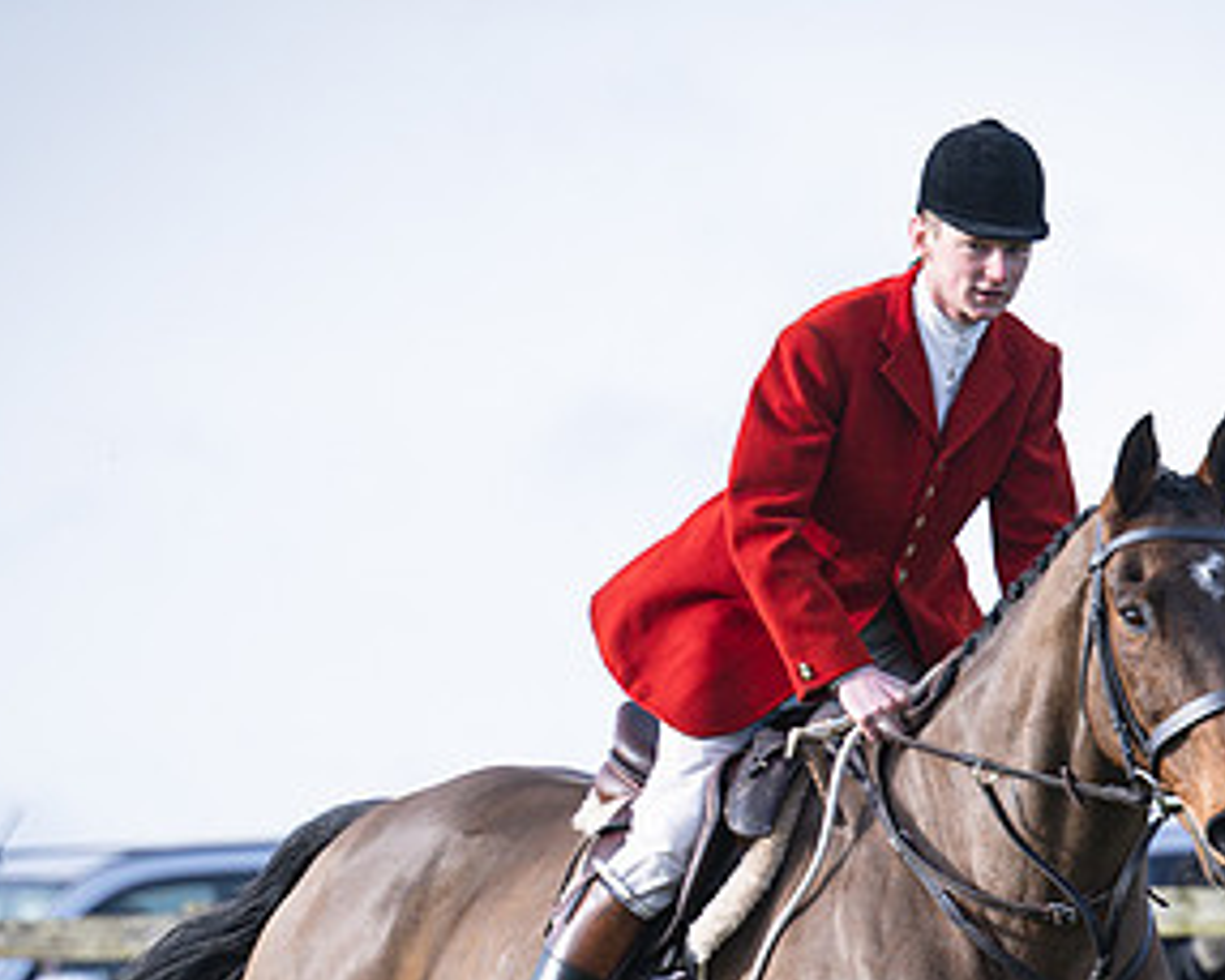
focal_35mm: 570
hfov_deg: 3.4
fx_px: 20673
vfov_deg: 2.7
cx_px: 1217
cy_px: 856
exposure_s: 1/1000
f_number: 2.8
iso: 125
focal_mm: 135
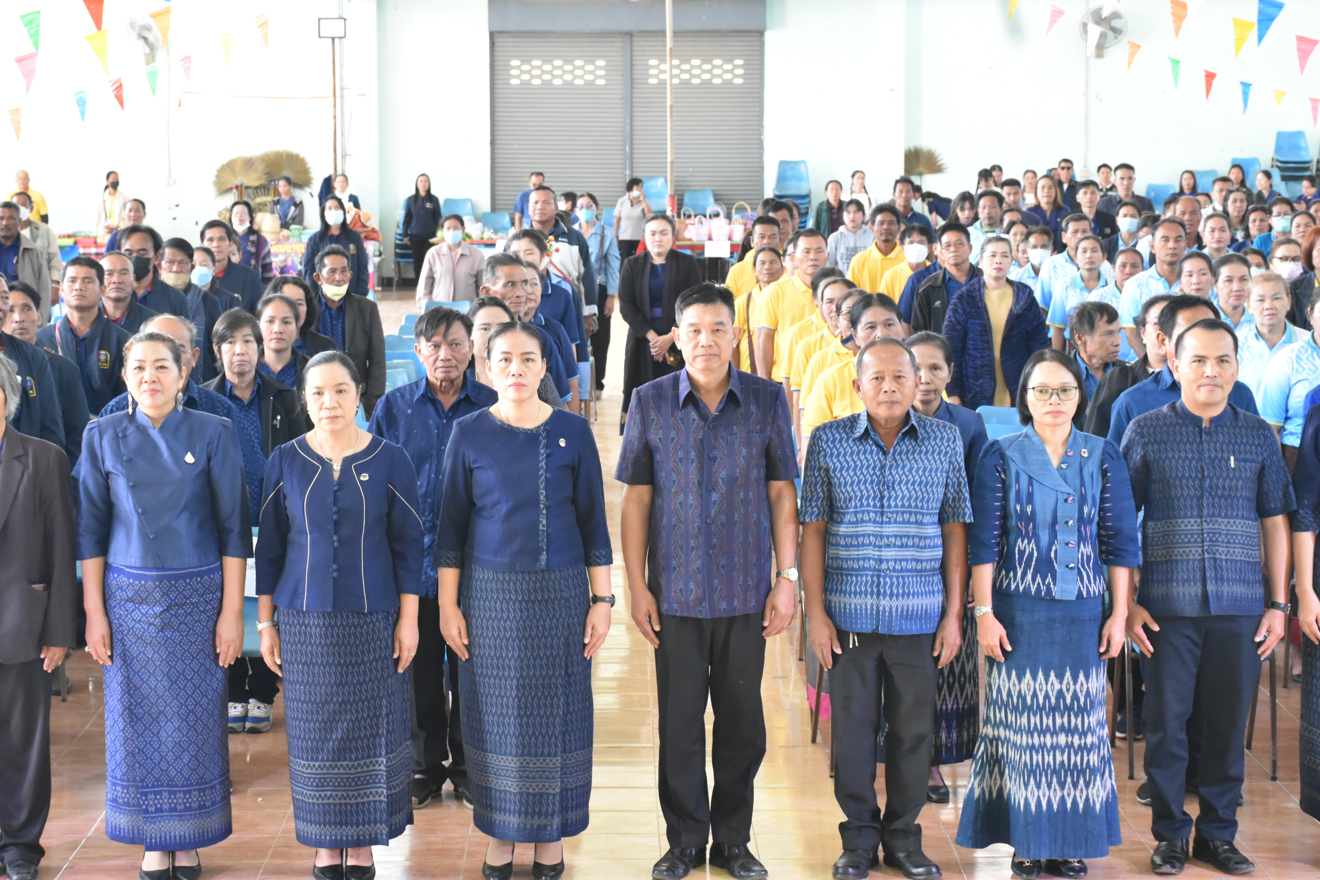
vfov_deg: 18.9
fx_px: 2640
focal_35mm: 72
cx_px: 660
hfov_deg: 28.1
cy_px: 440
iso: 3200
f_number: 8
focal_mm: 48
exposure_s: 1/40
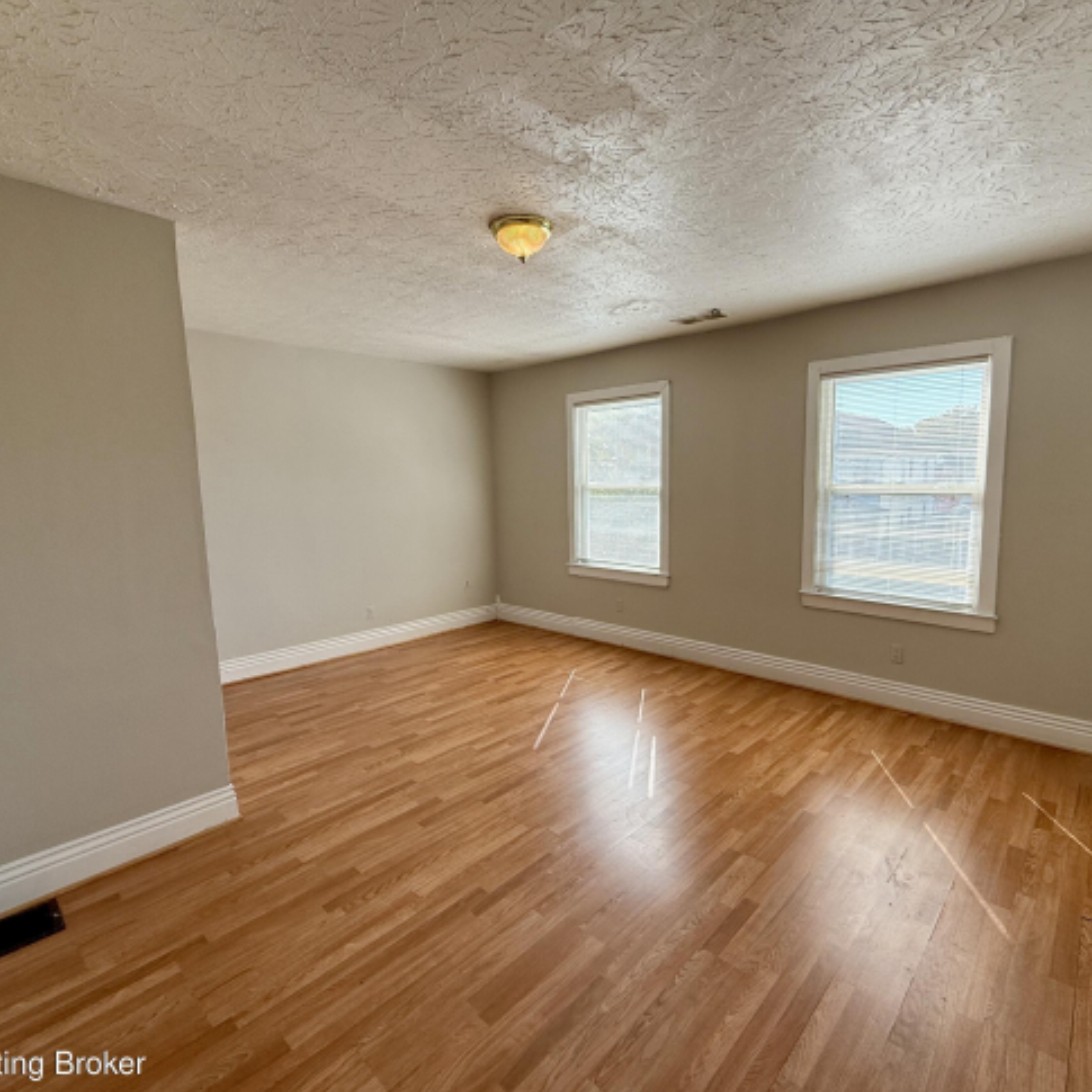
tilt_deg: -5.7
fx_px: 607
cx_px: 600
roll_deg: +0.8
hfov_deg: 83.7
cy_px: 552
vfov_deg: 84.0
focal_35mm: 17
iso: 64
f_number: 2.2
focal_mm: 2.22
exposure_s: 1/335
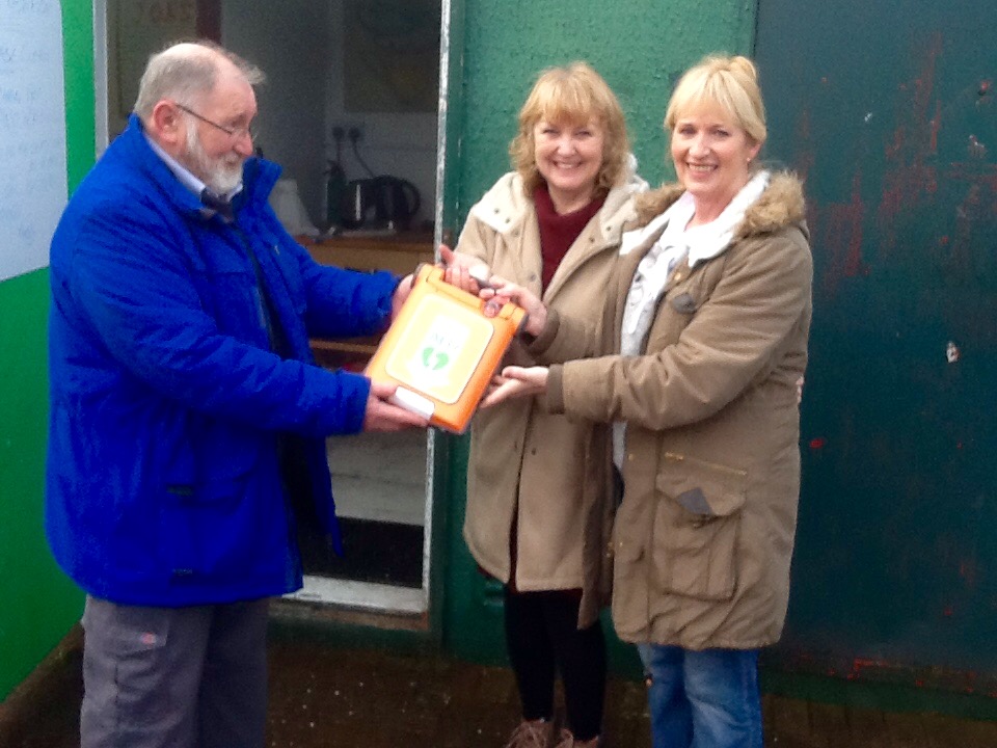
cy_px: 374
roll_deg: -0.1
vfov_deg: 32.9
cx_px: 498
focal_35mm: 44
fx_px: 1267
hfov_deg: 42.9
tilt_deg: -15.9
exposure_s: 1/120
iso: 64
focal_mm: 2.03
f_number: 2.4
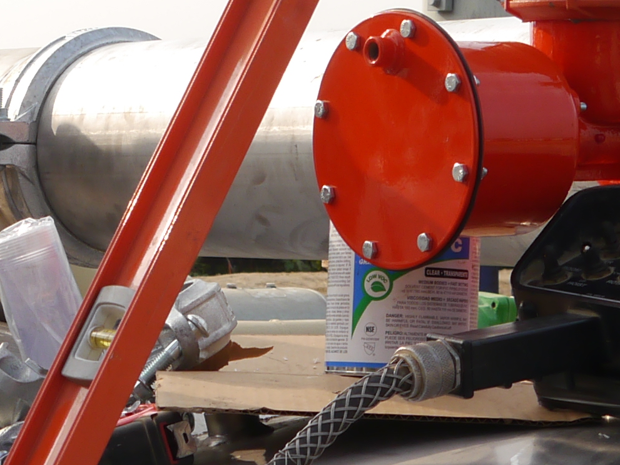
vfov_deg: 8.0
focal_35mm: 186
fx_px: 3331
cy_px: 341
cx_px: 24
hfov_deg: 10.6
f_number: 6.3
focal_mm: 20
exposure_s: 1/250
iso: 160
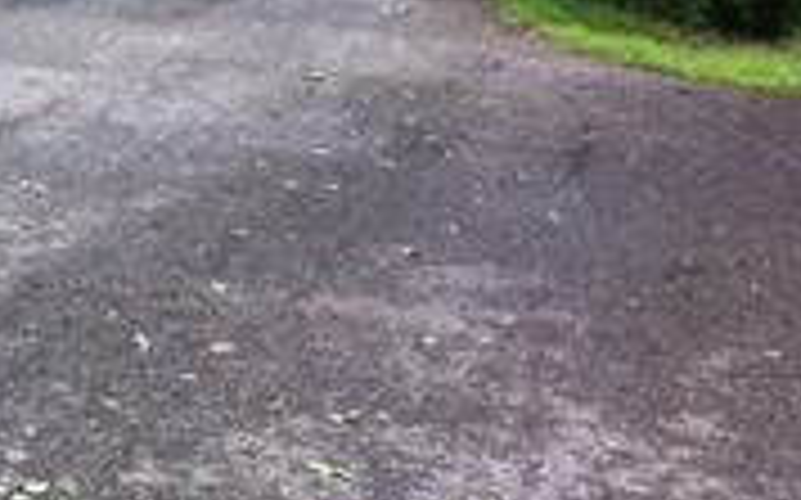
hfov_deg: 19.8
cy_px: -142
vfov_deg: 12.2
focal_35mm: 104
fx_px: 2269
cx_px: 130
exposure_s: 1/133
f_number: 2.8
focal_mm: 3.85
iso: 80
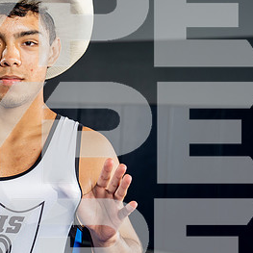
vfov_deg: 22.5
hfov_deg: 21.9
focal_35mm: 77
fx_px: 637
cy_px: 133
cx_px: 23
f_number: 4
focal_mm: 41
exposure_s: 1/250
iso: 125
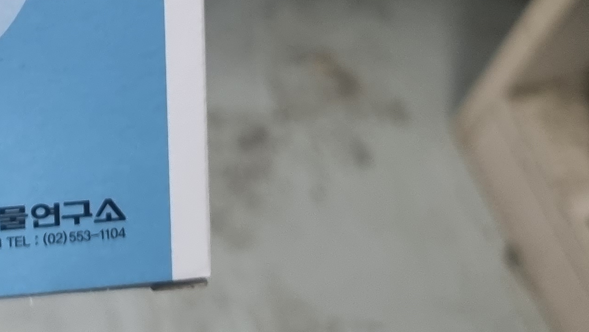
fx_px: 1406
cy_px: -241
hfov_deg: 22.4
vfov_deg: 12.4
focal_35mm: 90
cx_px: -48
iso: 250
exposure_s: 1/60
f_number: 1.8
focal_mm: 5.4
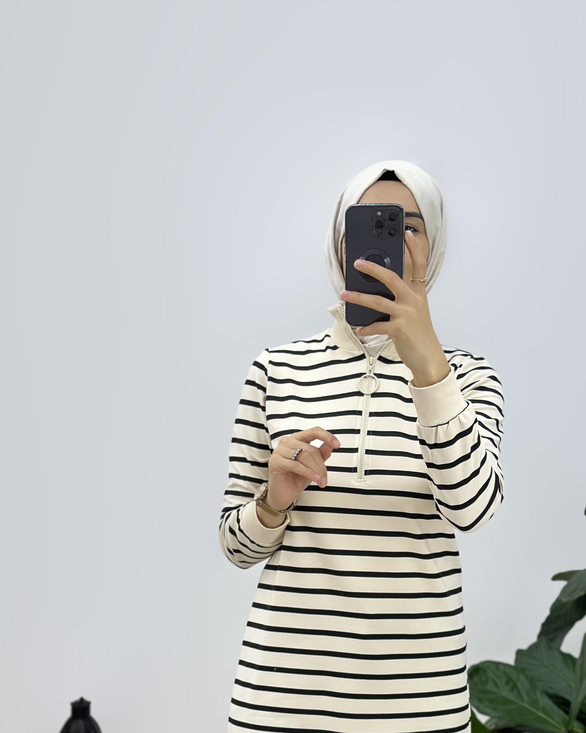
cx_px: 321
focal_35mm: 69
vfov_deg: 27.3
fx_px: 1496
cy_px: 520
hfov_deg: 22.2
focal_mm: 6.86
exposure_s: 1/244
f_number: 1.78
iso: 80
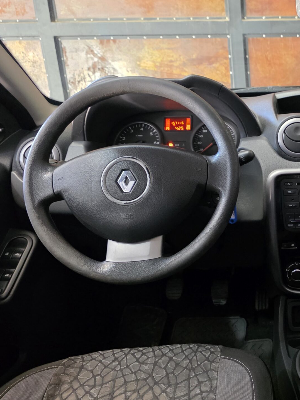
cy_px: 185
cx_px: 323
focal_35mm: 41
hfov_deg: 31.5
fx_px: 474
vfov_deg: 45.7
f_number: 1.7
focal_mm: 6.3
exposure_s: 1/100
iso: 1000
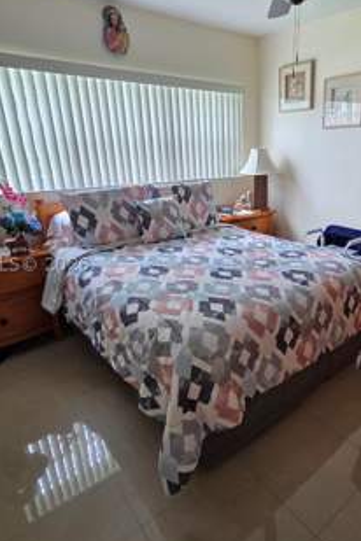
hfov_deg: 57.7
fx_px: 316
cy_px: 264
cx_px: 251
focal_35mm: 21
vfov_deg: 81.2
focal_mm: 2.2
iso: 200
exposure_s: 1/60
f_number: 2.2
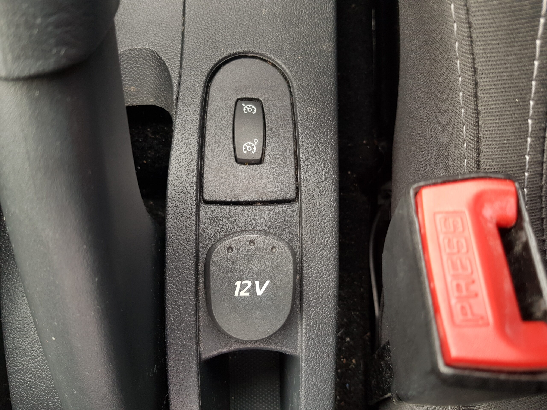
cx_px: 274
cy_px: 205
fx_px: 411
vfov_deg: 53.1
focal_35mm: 26
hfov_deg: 67.3
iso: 50
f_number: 1.7
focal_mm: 4.2
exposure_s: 1/50
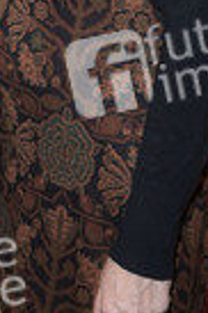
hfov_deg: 13.5
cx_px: -25
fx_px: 860
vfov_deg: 19.6
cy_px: -50
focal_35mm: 99
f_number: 6.3
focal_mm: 34
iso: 2500
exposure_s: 1/40
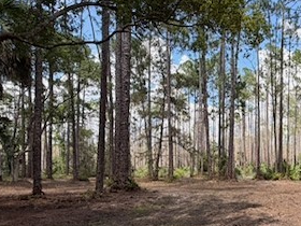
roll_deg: +1.1
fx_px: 278
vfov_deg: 43.1
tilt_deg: +1.9
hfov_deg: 52.1
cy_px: 161
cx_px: 253
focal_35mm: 32
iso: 50
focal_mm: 2.22
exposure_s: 1/372
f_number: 2.2
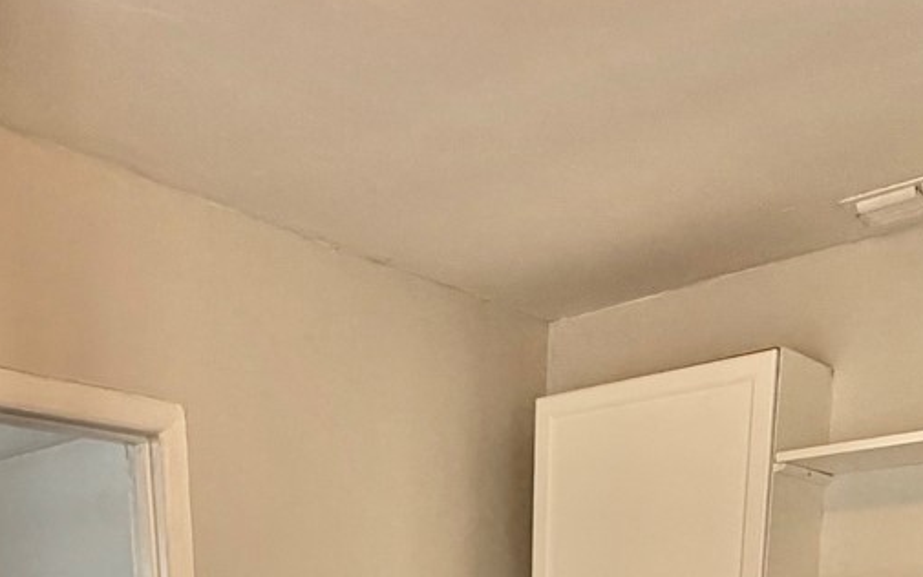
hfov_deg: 42.2
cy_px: 986
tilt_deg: -14.8
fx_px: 1183
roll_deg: +1.7
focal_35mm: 47
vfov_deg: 20.8
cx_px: 333
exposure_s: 1/120
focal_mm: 2.22
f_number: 2.2
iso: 250
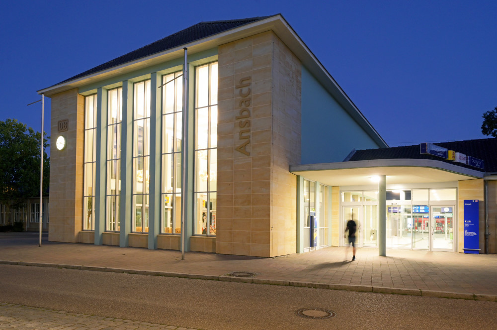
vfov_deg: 56.0
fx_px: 310
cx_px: 248
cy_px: 165
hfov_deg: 77.4
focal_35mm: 22
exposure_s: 1/1.6
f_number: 9
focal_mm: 22.5
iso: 800
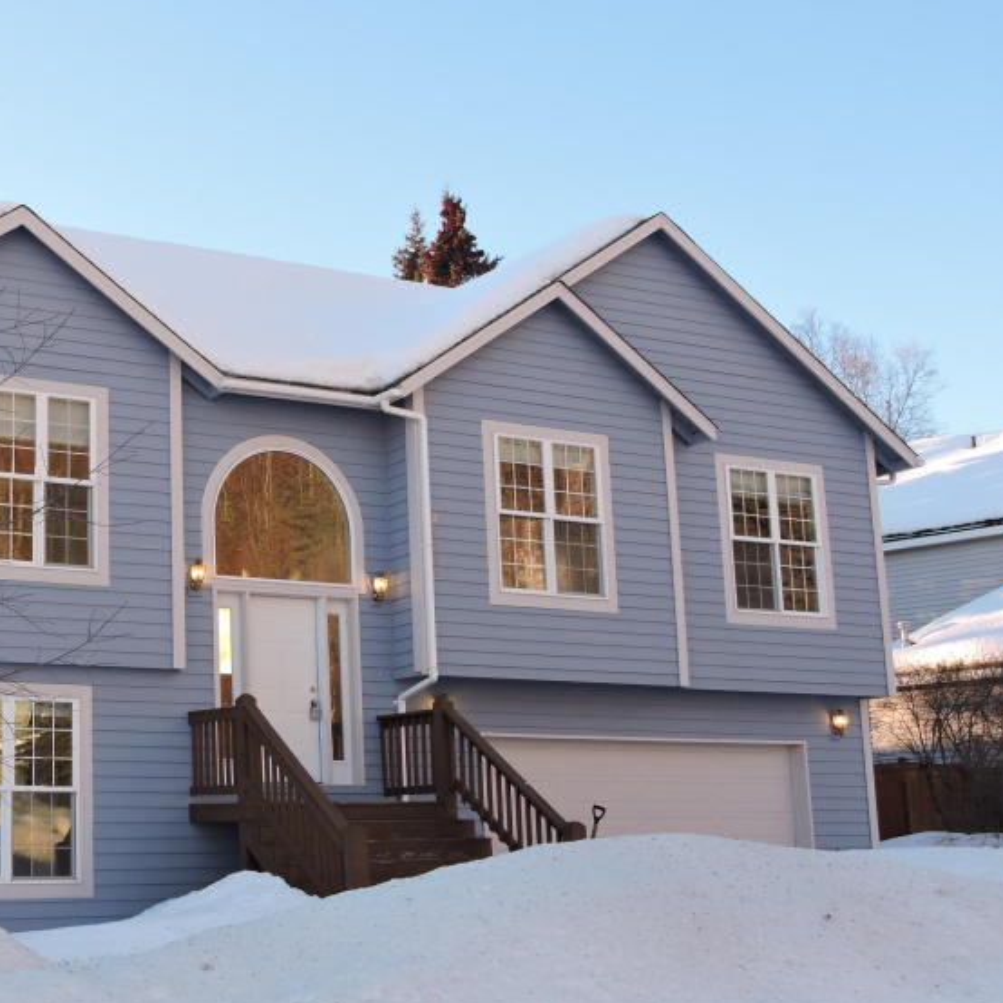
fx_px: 1606
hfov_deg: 32.9
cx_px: 101
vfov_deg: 34.6
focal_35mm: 49
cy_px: 579
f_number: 3.5
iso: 100
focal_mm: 5.4
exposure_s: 1/200
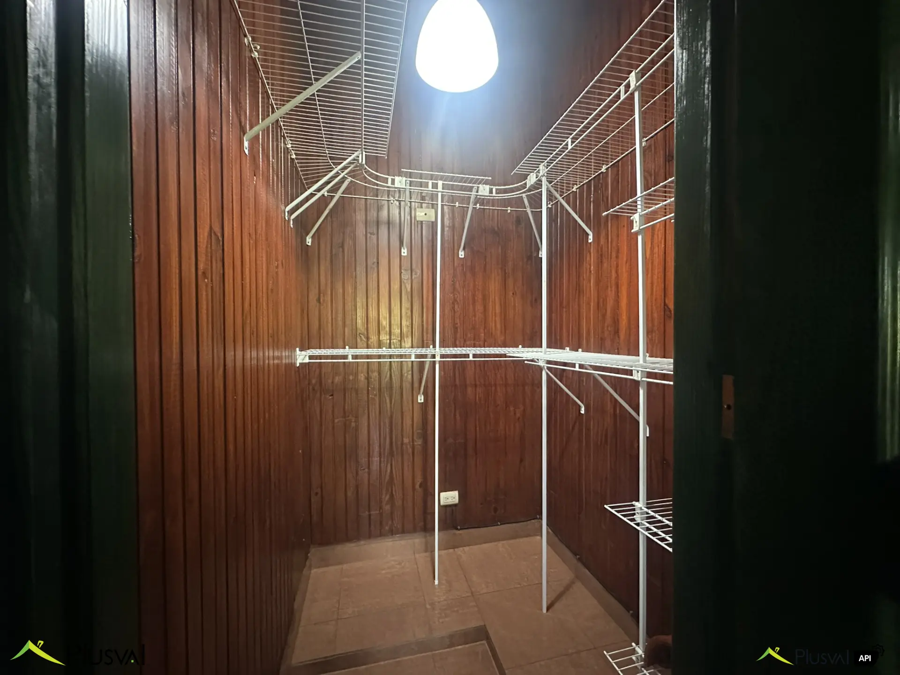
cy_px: 338
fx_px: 364
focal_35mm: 14
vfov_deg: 85.7
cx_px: 450
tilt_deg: -0.1
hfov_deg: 102.1
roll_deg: +0.9
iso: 800
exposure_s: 1/60
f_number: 2.2
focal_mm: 2.22
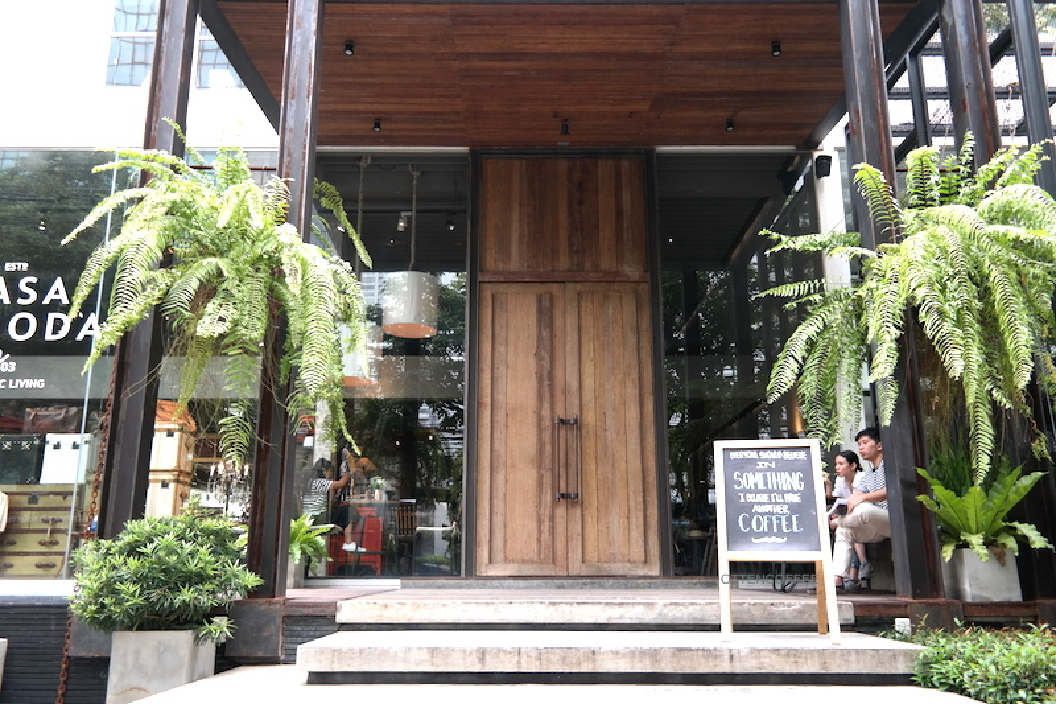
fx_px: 792
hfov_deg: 67.4
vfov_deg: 47.9
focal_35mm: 27
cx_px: 528
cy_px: 352
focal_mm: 18
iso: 100
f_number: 3.5
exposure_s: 1/80
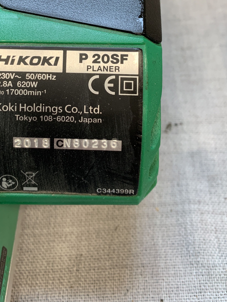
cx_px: 71
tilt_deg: -54.0
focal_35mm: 43
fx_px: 376
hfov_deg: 33.2
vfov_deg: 41.8
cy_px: 56
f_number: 1.8
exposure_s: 1/73
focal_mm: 4.25
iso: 100
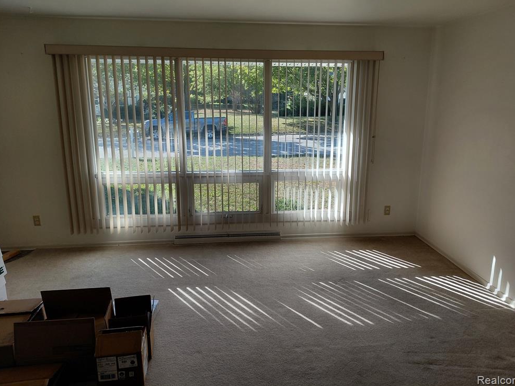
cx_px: 262
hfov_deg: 67.3
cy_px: 188
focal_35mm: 26
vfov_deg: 53.0
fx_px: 387
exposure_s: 1/430
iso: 50
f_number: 1.8
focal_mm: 4.69
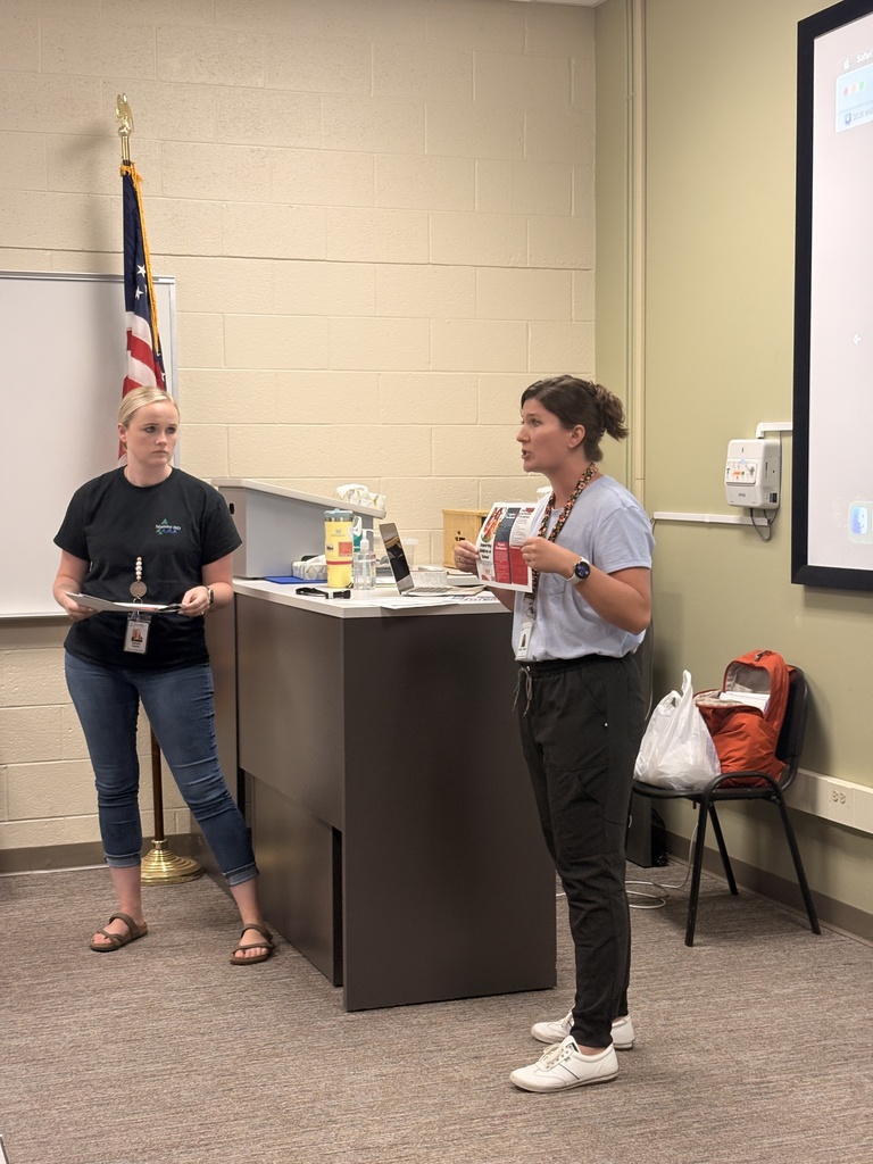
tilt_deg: -4.0
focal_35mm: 52
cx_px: 436
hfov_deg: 28.0
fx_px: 1749
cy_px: 582
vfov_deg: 36.8
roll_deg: +0.2
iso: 80
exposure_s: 1/60
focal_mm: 5.96
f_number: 1.6
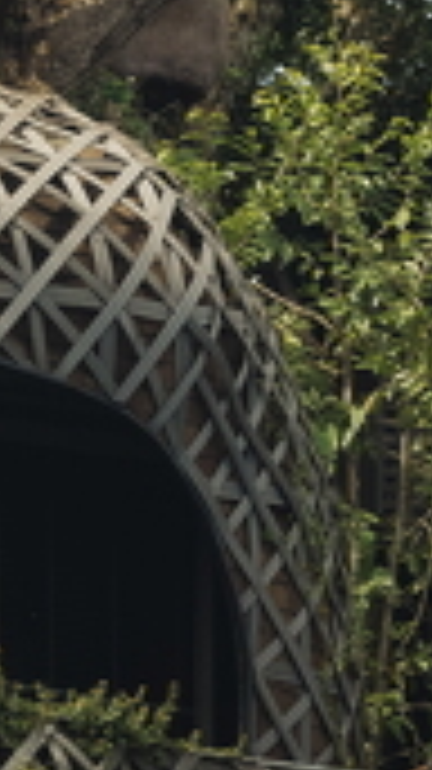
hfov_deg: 1.6
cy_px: 72
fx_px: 15847
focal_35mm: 777
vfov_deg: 2.8
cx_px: -760
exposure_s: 1/160
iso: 1600
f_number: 11
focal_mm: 160
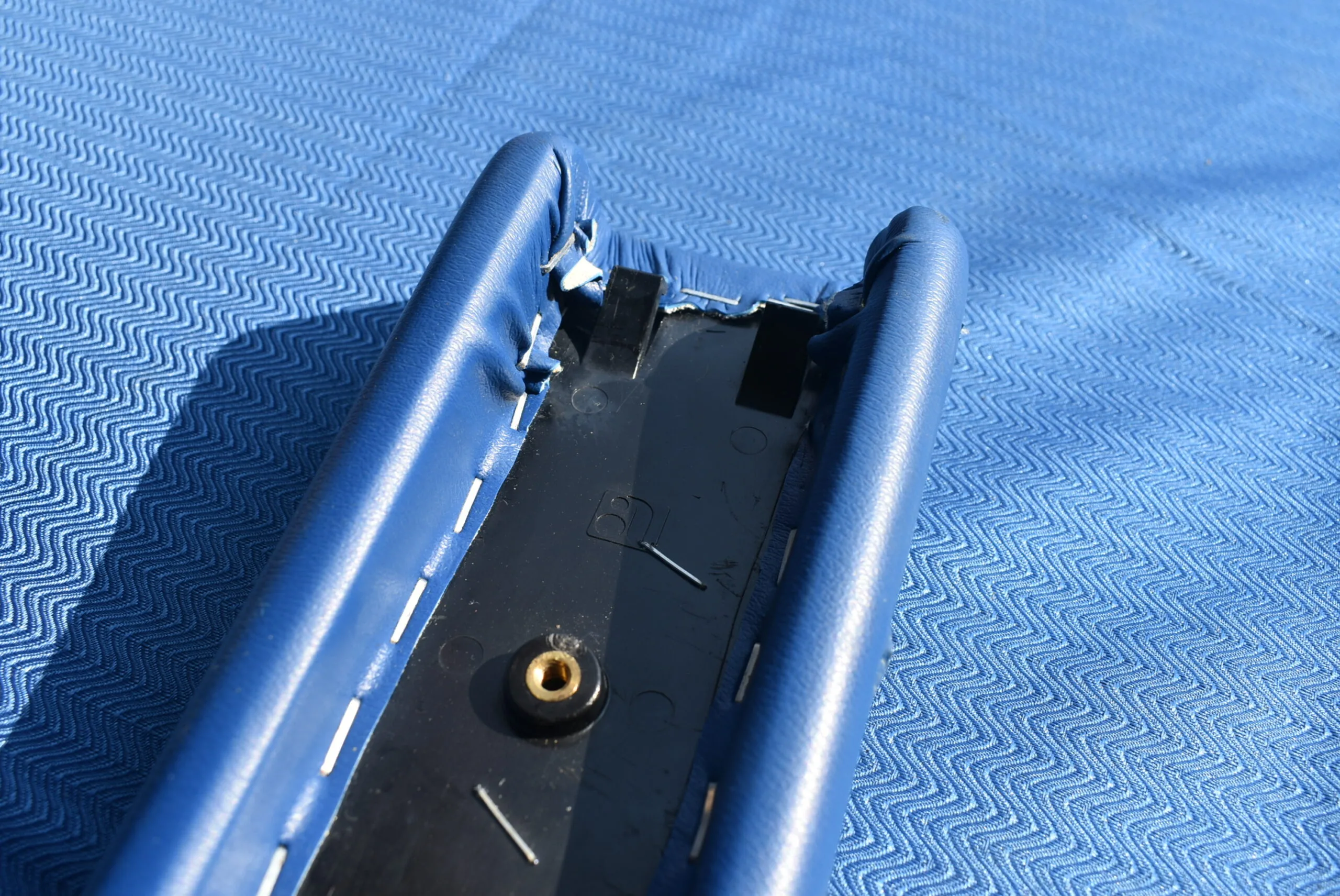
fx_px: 1229
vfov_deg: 40.0
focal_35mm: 33
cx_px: 670
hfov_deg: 57.2
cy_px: 448
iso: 100
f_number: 8
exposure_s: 1/160
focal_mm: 22
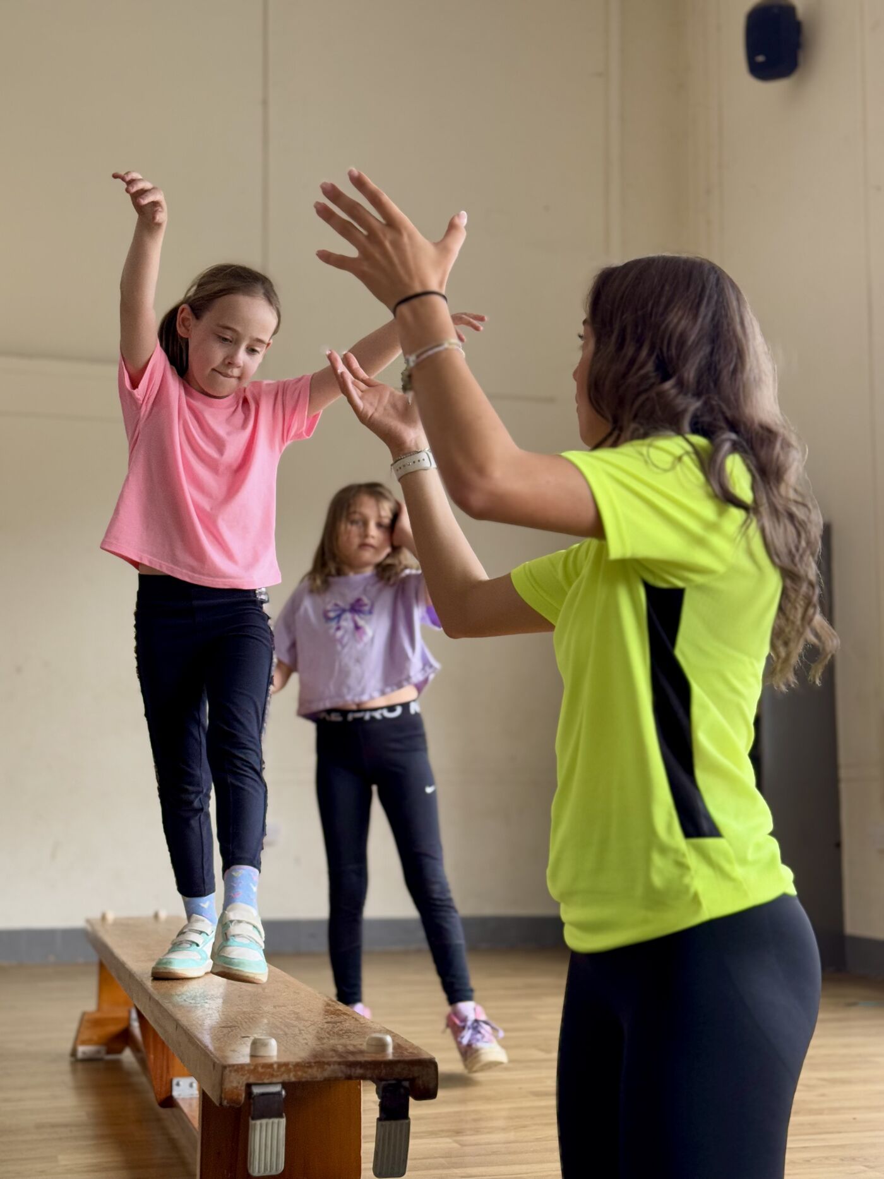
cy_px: 590
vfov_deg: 39.7
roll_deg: +0.1
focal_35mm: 48
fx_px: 1635
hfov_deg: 30.3
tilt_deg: +7.5
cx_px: 442
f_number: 1.78
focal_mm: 6.76
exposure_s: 1/119
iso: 100
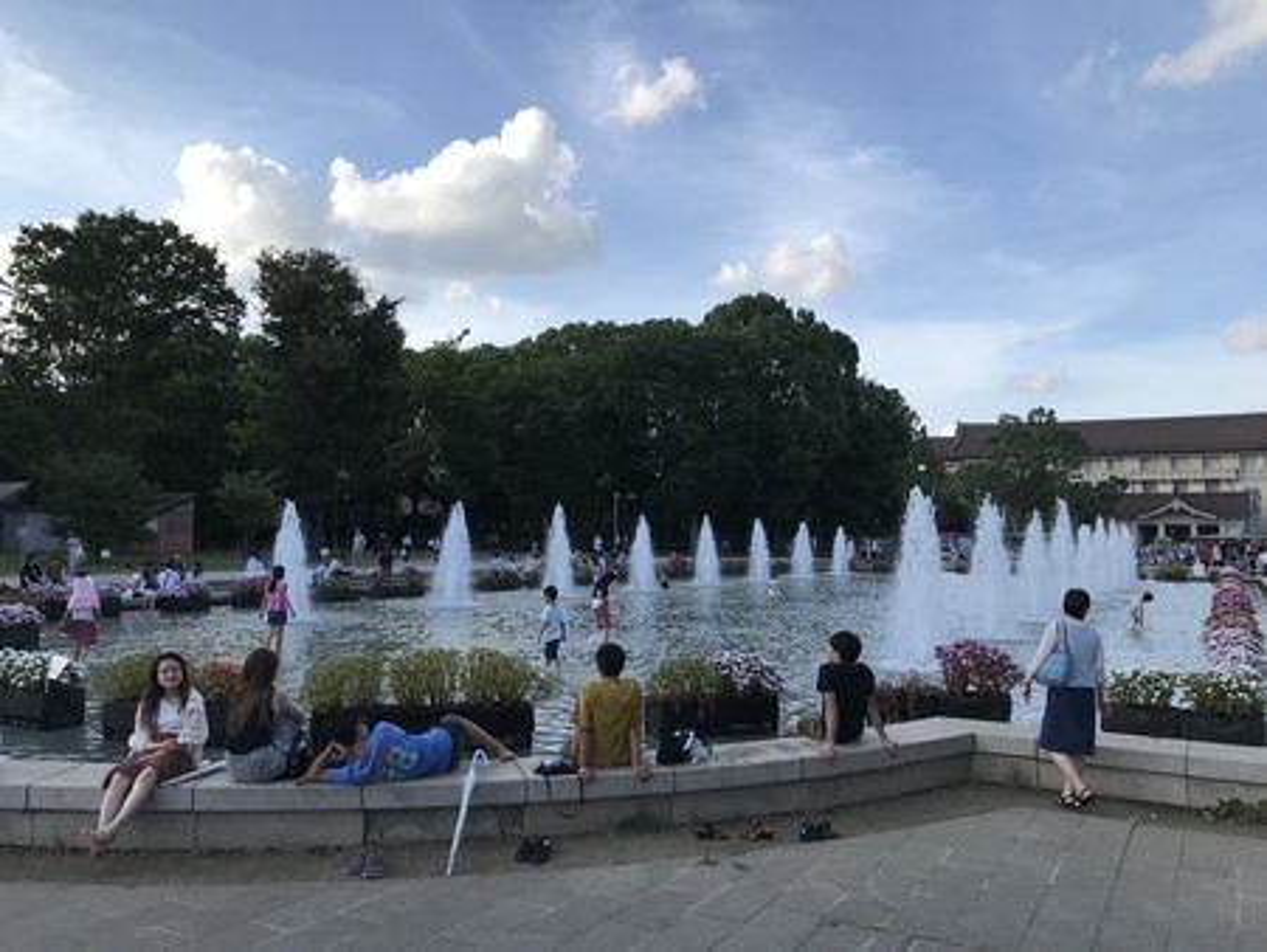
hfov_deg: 63.4
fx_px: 1025
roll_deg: -1.0
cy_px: 476
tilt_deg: +5.0
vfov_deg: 49.8
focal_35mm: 28
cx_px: 634
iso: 20
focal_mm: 3.99
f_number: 1.8
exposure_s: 1/1140
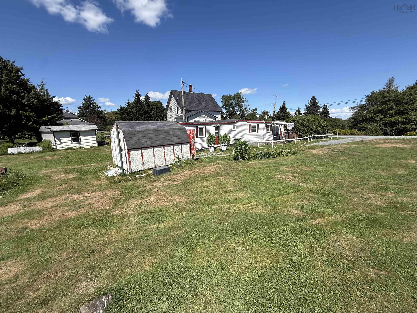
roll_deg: -0.1
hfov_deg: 102.1
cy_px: 156
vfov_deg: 85.7
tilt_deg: -7.8
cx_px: 208
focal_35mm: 14
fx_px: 169
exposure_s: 1/2237
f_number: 2.2
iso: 50
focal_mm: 2.22
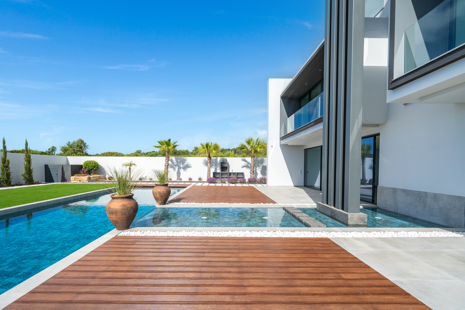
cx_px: 232
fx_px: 181
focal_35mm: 14
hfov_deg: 104.3
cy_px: 155
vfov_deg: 81.2
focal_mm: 14
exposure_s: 1/8000
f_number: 8
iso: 320
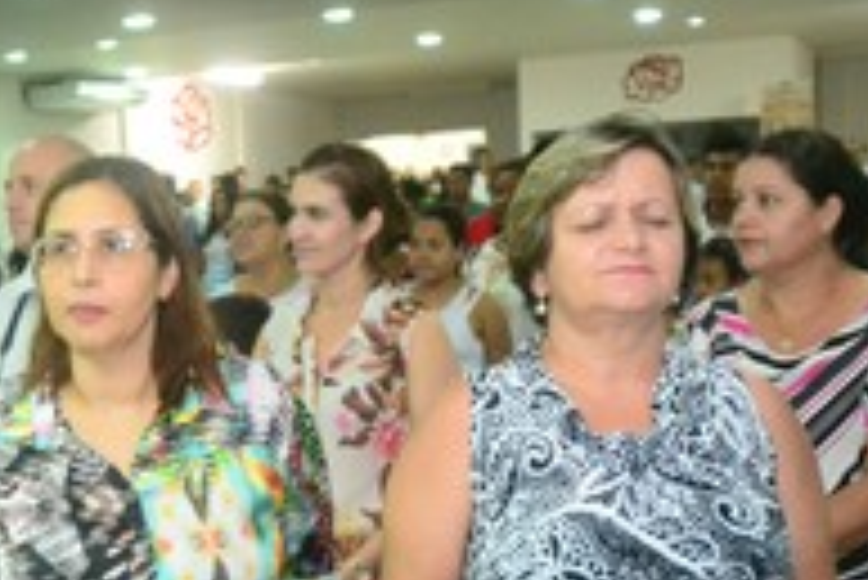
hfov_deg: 28.0
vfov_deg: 19.0
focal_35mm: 70
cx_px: 126
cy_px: 567
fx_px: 1689
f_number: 3.5
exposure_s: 1/80
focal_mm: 20
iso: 3200
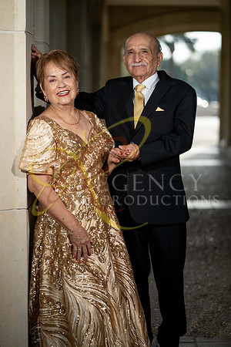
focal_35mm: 85
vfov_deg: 23.9
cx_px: 116
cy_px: 174
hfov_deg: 16.1
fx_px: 818
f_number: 2.2
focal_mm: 85
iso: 200
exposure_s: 1/2000
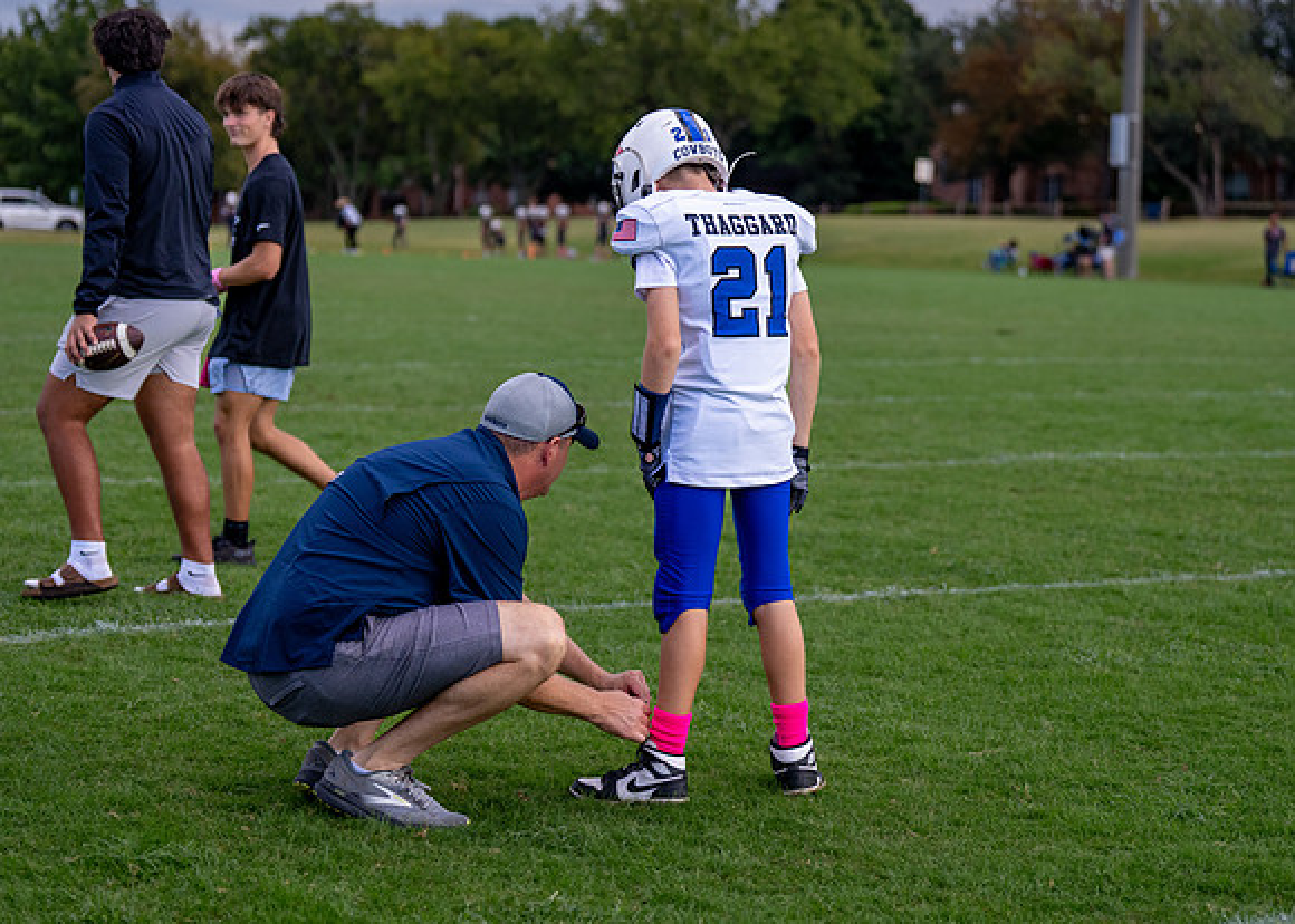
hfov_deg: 22.7
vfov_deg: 16.3
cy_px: 468
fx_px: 3227
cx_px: 639
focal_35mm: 88
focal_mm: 70
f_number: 2.8
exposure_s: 1/3200
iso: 500
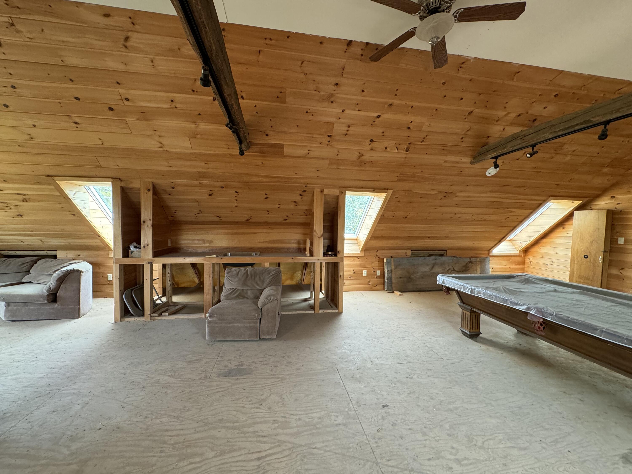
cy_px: 237
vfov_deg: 85.7
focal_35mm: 14
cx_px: 316
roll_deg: -1.6
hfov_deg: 102.1
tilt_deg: -2.0
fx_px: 256
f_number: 2.2
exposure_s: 1/99
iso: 320
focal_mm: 2.22
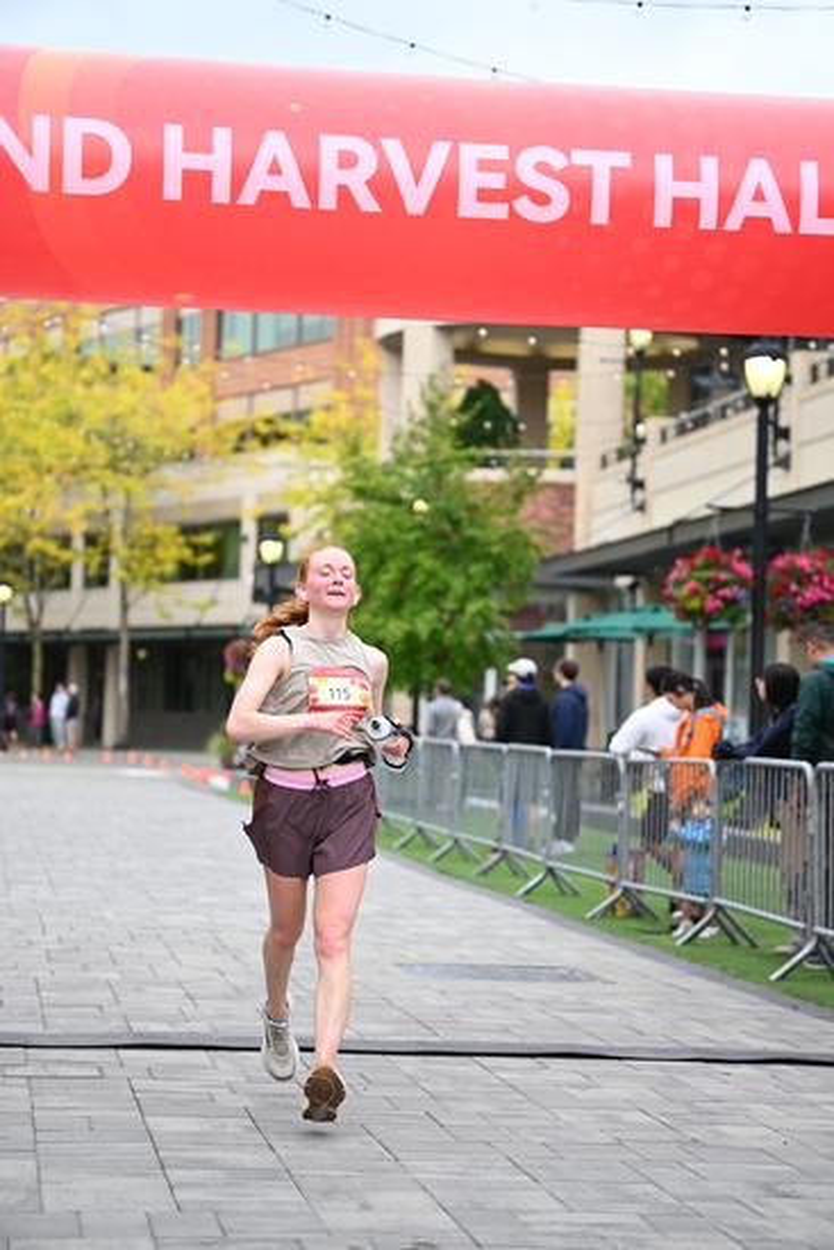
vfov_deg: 25.7
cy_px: 625
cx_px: 417
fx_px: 2743
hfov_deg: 17.3
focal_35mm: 79
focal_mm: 79
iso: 640
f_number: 2.8
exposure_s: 1/2000
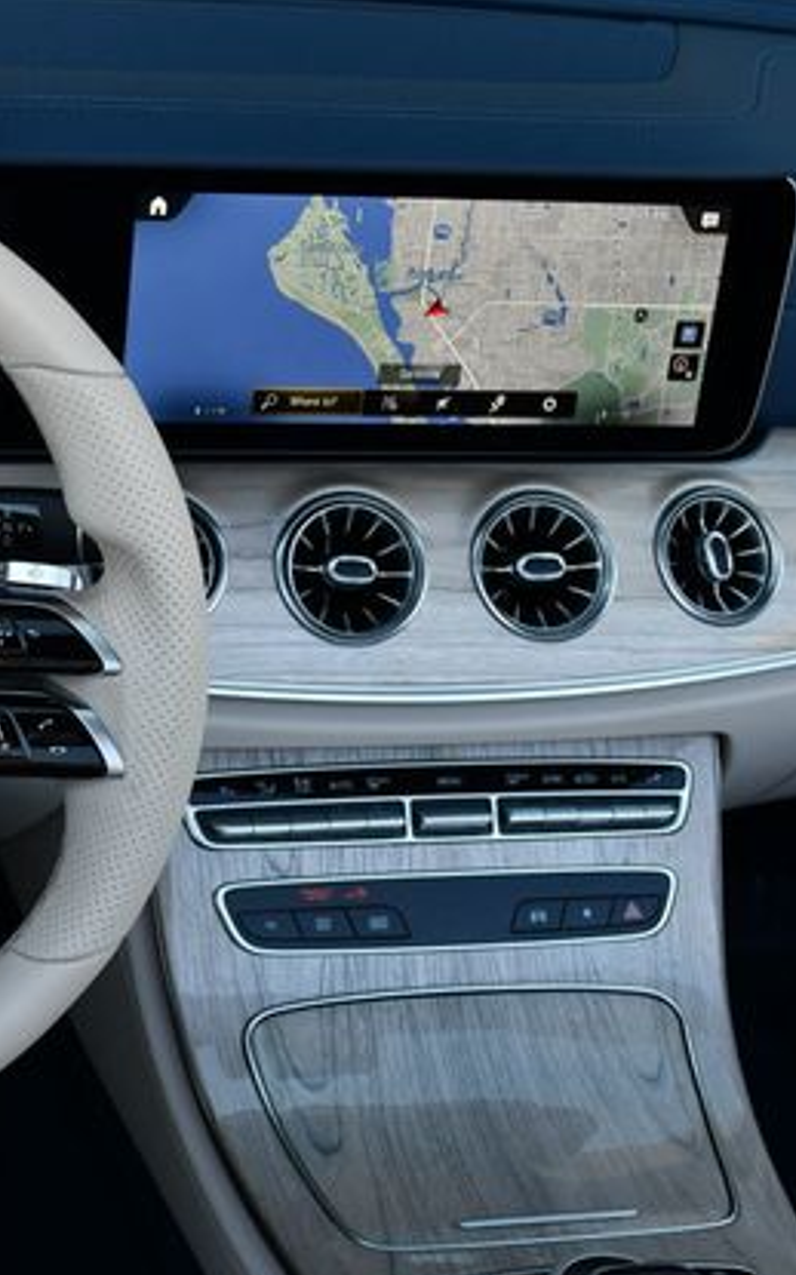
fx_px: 2189
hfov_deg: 19.7
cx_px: -80
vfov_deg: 32.5
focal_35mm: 63
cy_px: 654
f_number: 5.6
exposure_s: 1/250
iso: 400
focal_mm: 20
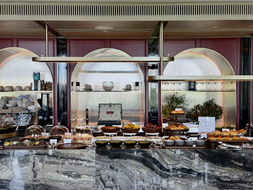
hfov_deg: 39.7
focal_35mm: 48
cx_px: 126
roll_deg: +0.4
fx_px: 351
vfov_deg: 30.3
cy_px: 95
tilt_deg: -2.7
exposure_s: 1/189
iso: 200
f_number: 1.78
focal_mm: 6.76
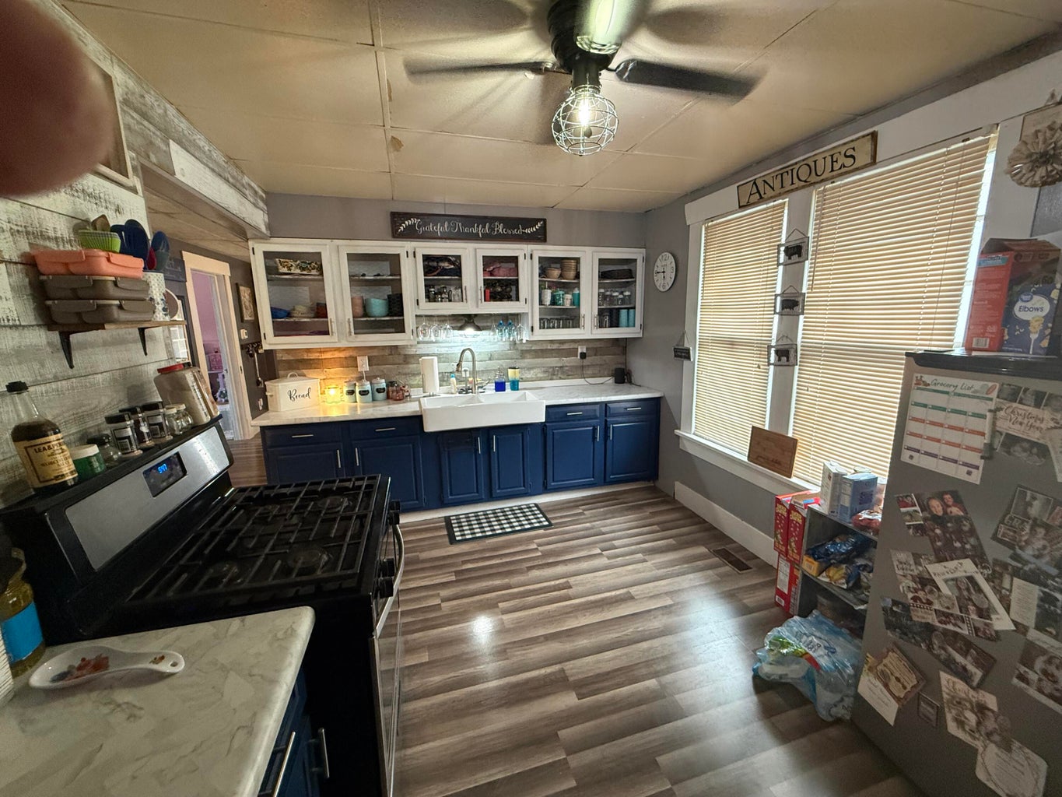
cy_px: 398
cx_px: 531
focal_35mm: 14
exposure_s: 1/60
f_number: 2.2
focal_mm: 2.22
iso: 400
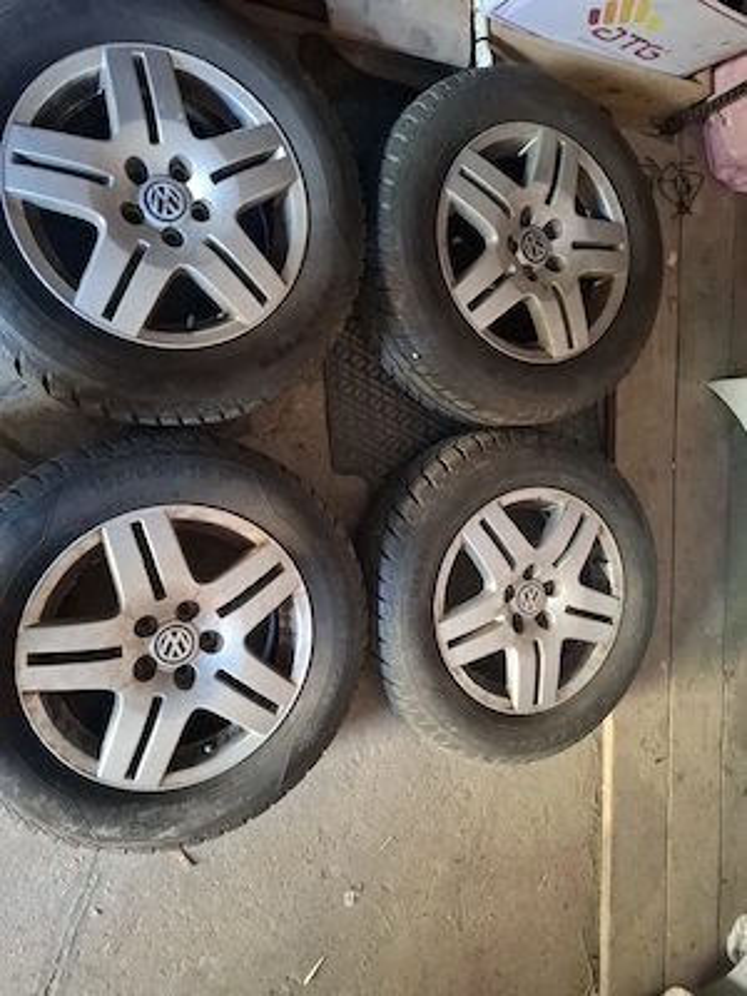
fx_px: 662
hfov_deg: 58.9
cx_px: 374
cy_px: 498
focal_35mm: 23
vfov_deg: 73.9
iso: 800
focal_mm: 5.54
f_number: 1.8
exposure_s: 1/25
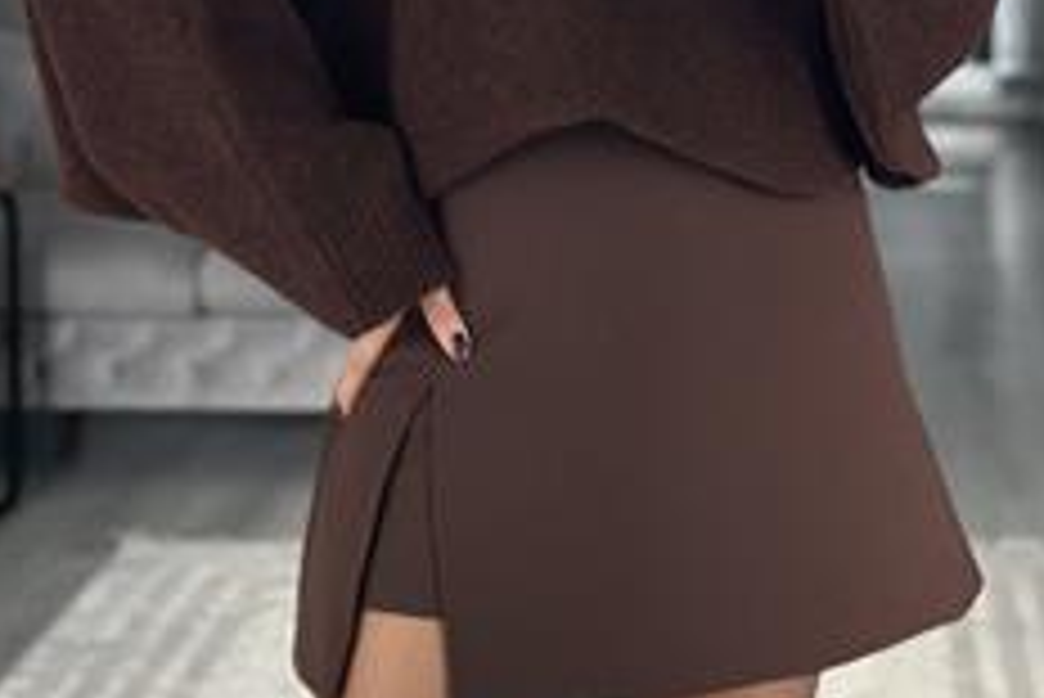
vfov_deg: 12.3
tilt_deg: -18.8
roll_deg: +0.6
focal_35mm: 109
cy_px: -140
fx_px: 3163
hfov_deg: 18.7
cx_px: 626
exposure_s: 1/60
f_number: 1.78
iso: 200
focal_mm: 6.86
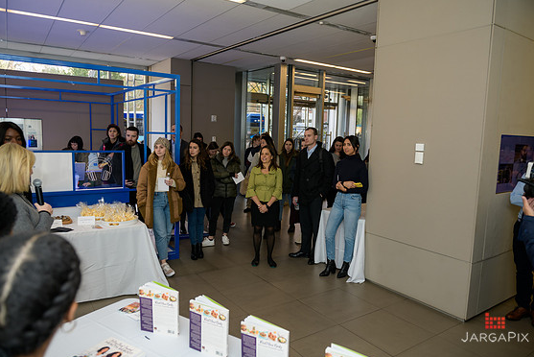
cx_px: 275
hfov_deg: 71.5
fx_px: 371
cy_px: 177
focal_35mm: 25
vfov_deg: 51.3
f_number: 3.2
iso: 200
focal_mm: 24
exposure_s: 1/125
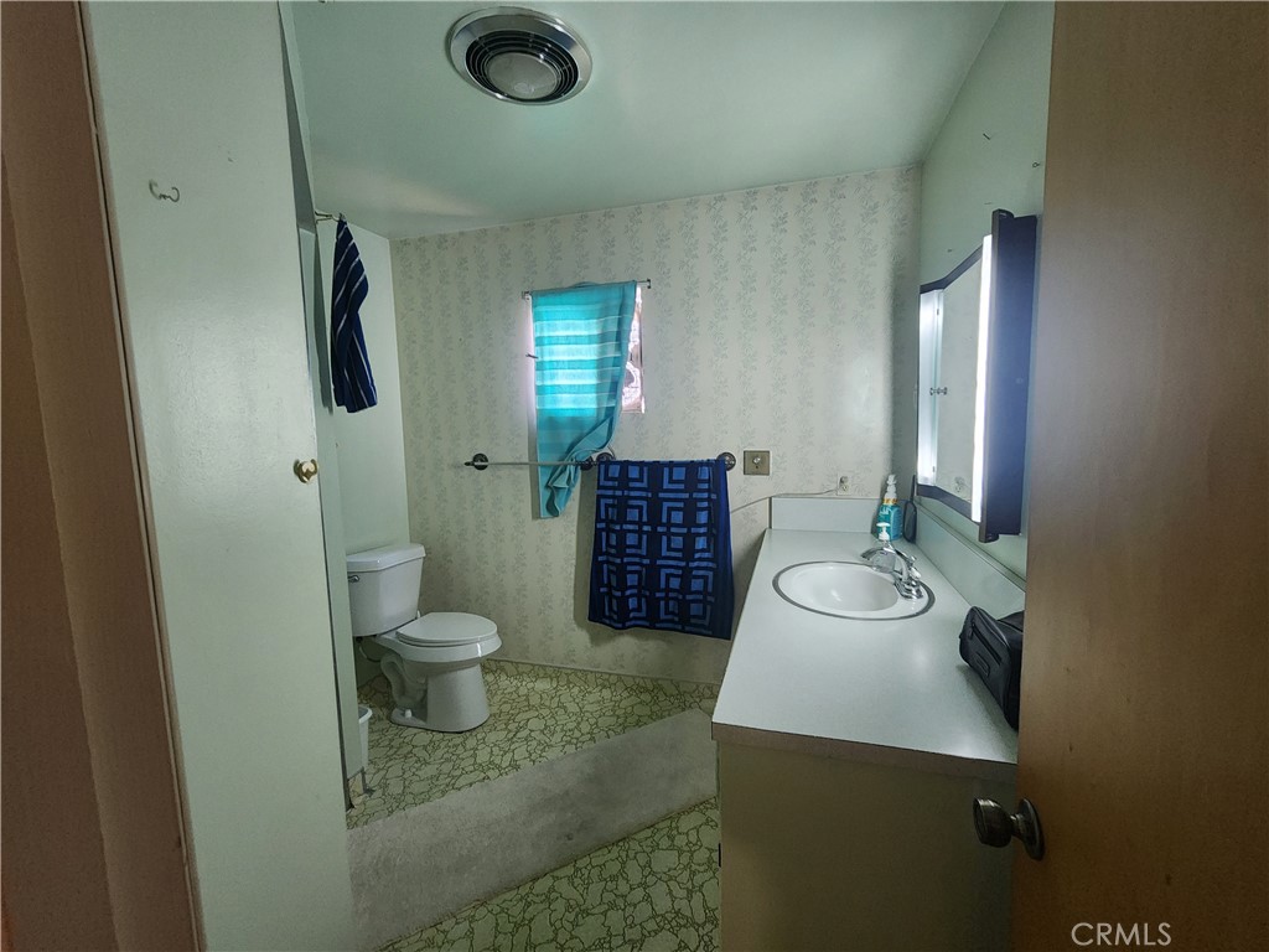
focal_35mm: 13
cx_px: 634
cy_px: 476
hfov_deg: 106.2
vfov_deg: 89.9
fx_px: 477
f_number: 2.2
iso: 500
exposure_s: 1/30
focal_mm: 2.2
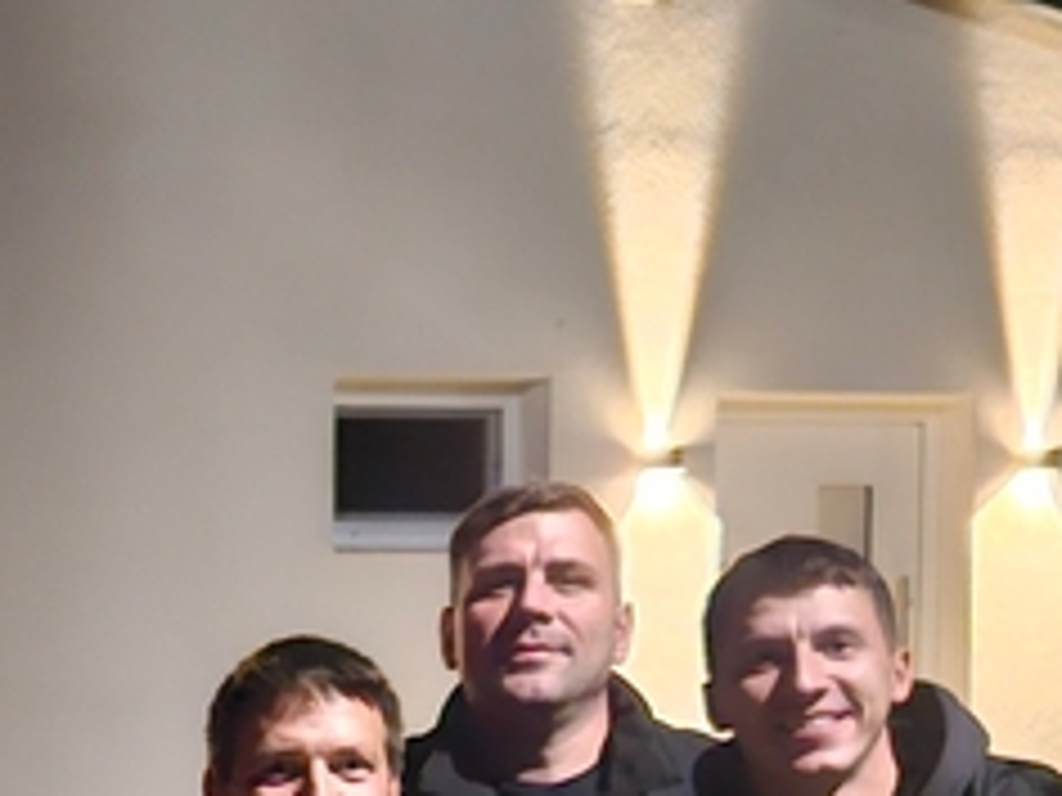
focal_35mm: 117
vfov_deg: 12.2
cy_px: 1066
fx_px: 3589
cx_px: -400
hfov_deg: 15.8
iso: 1600
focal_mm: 5.4
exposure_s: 1/14.3
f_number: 1.8
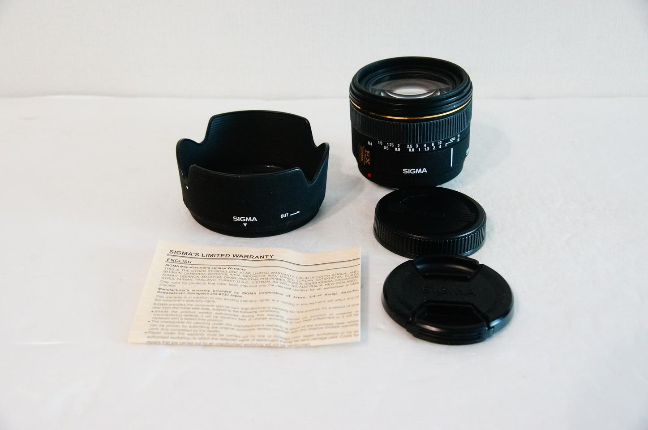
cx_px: 324
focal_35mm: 45
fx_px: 809
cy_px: 215
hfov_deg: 43.7
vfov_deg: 29.8
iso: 3200
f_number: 5.6
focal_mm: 30
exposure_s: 1/60
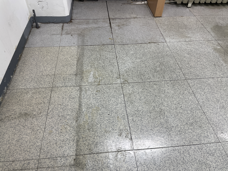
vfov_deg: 53.1
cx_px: 114
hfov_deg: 67.3
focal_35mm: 26
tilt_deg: -45.2
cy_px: 86
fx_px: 171
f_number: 1.6
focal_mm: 4.2
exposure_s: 1/60
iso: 64
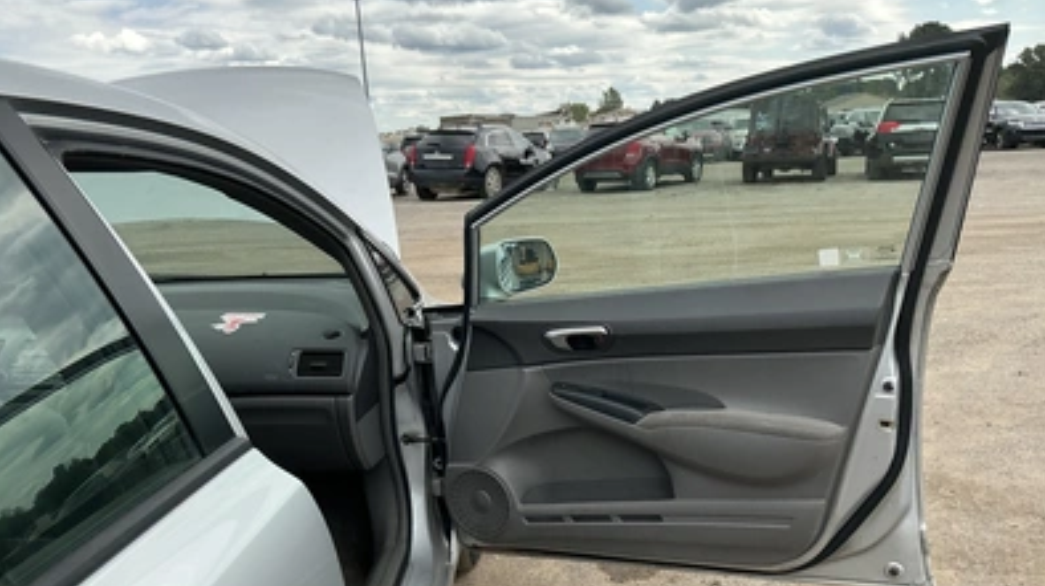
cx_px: 517
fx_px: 858
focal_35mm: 31
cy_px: 323
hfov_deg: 62.7
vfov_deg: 37.7
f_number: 1.8
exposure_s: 1/1342
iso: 25
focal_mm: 3
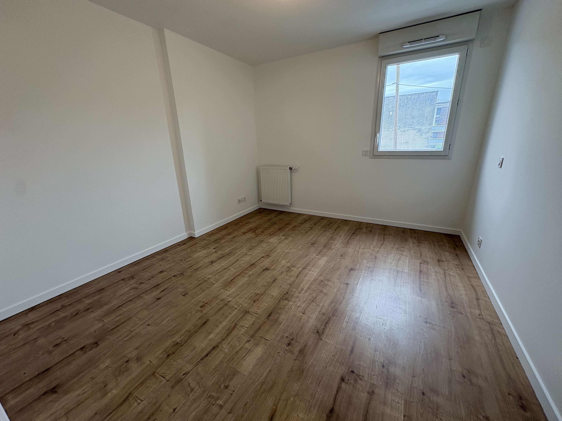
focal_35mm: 14
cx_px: 281
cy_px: 210
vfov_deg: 85.7
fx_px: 227
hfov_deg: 102.1
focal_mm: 2.22
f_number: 2.2
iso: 160
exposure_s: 1/100
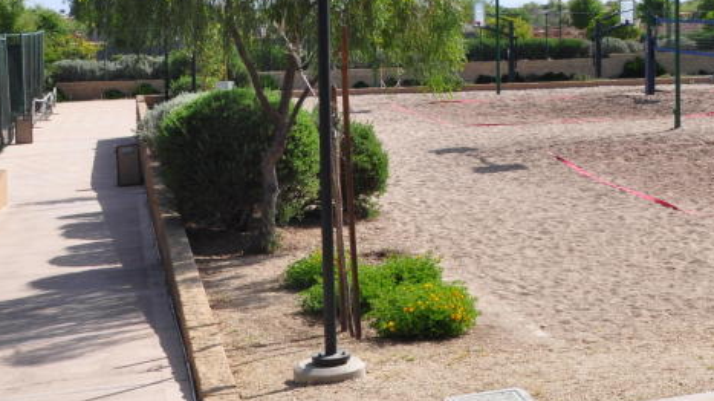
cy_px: -23
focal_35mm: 70
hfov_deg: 27.8
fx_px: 1324
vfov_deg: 16.7
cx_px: 761
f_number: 9
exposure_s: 1/320
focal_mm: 18
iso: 200
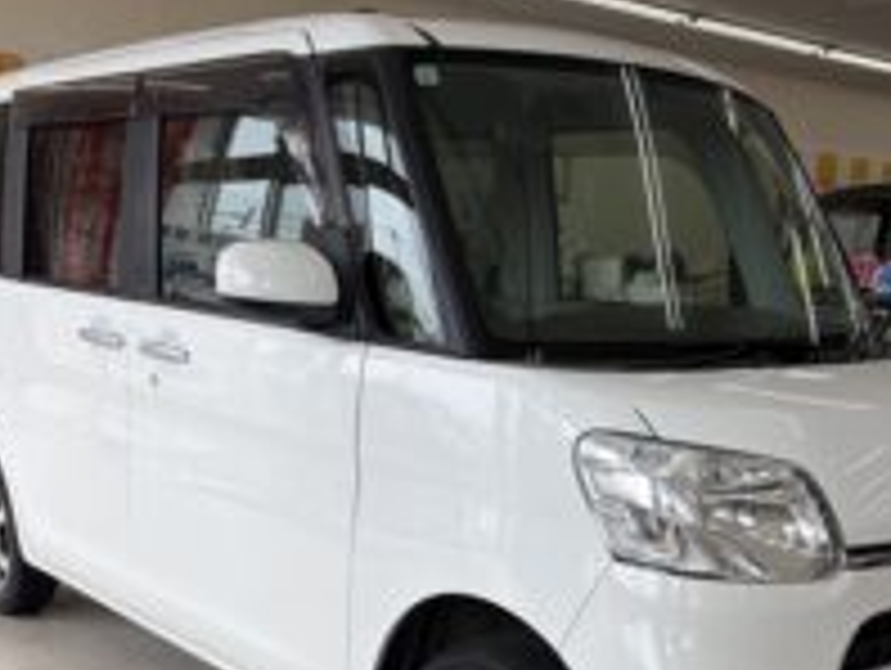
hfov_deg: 41.2
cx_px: 482
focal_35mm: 46
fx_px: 1185
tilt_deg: -11.1
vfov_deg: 31.1
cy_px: 497
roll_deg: -1.1
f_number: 1.6
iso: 50
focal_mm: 5.96
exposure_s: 1/507
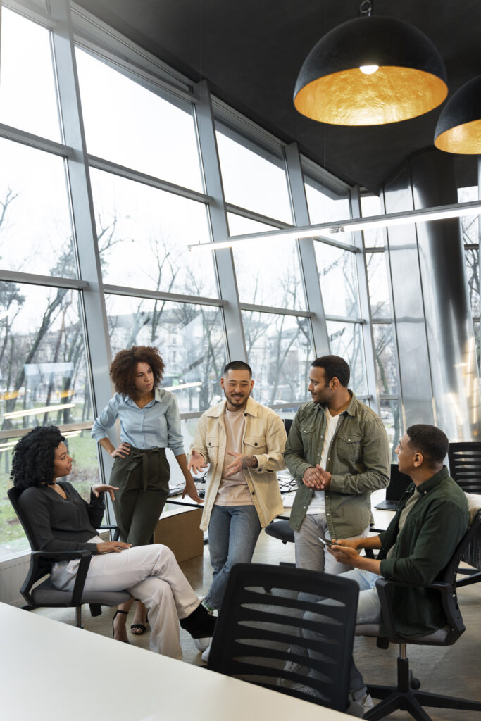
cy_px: 360
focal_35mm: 32
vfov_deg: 58.7
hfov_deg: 41.1
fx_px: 641
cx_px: 240
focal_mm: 32
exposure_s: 1/160
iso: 640
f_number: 2.8
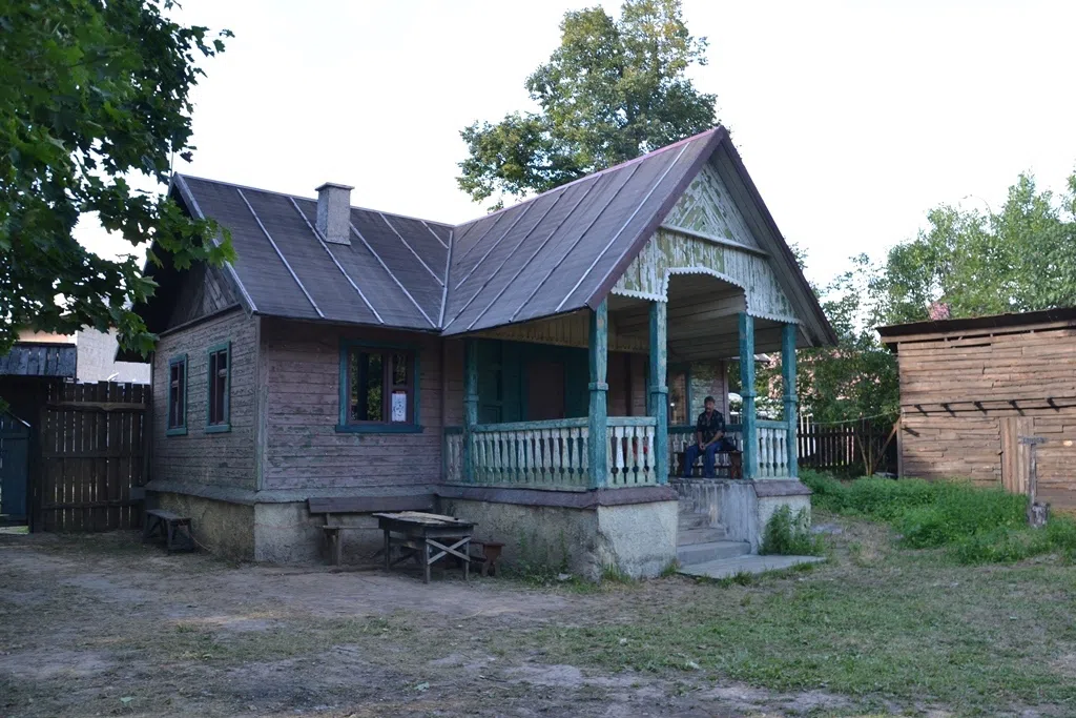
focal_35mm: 27
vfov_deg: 47.9
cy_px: 359
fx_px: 807
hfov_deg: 67.4
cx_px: 538
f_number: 5.6
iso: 200
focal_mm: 18
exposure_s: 1/125
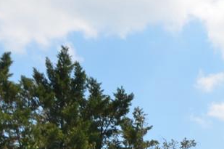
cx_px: 491
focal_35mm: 139
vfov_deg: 9.5
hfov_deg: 12.4
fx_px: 864
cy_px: 245
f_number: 8
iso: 100
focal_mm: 14
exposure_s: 1/250
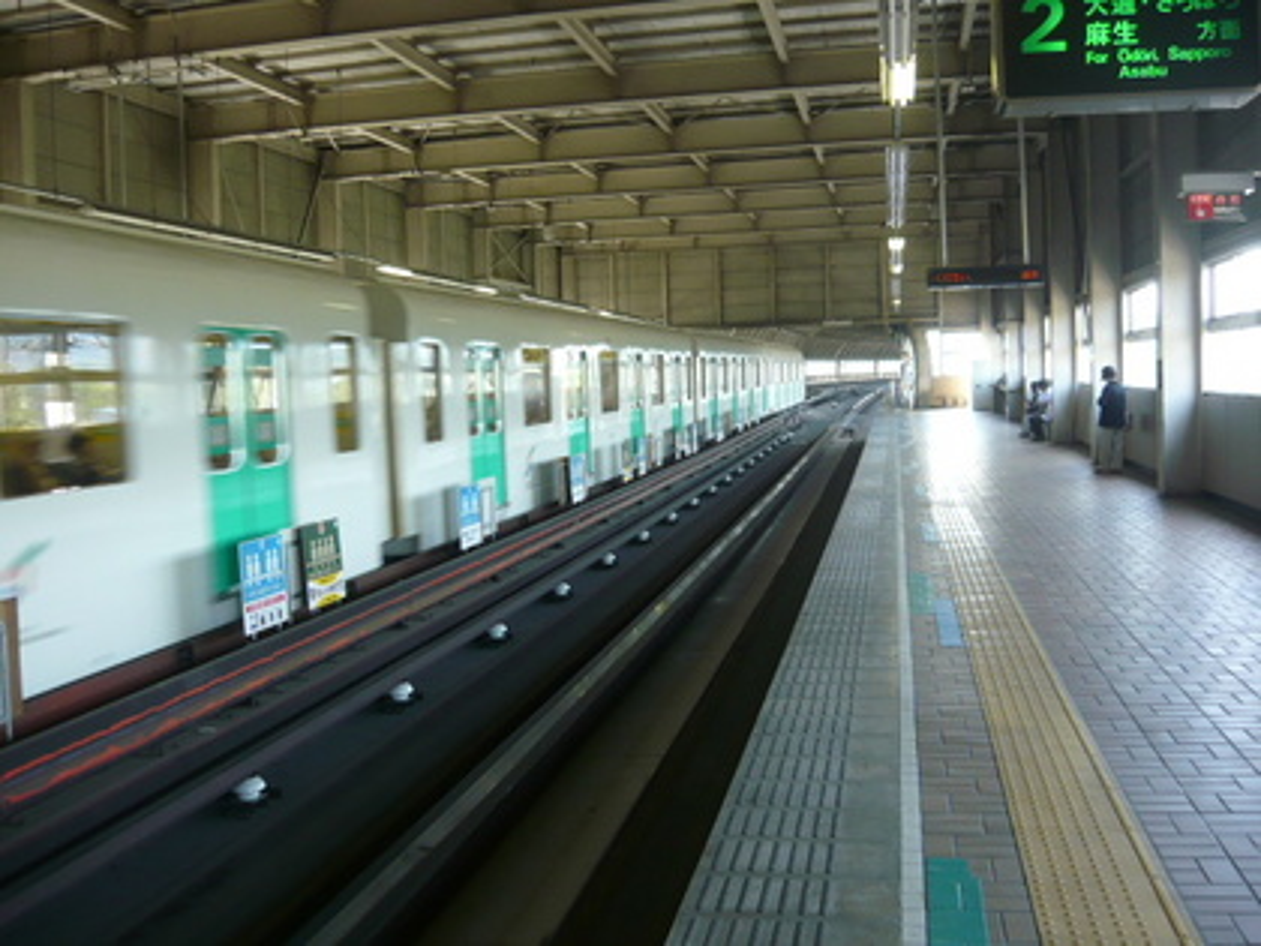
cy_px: 473
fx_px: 1202
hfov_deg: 55.4
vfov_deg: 42.9
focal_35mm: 33
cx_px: 630
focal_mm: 5.5
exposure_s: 1/30
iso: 160
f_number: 2.8
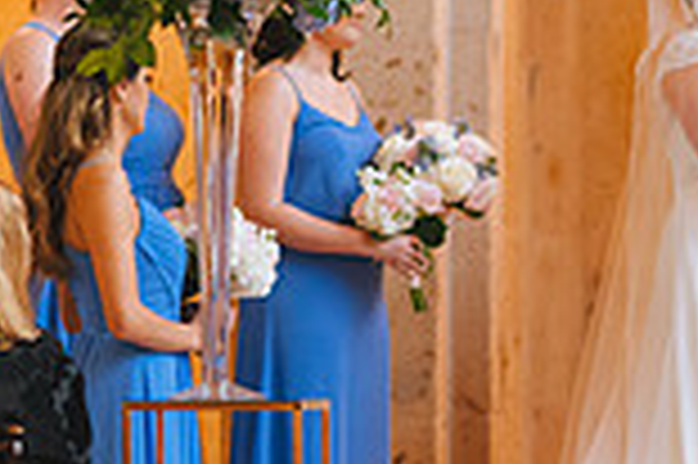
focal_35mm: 319
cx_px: 703
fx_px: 6178
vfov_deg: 4.3
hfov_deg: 6.4
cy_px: 417
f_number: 2
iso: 2500
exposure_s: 1/200
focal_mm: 85
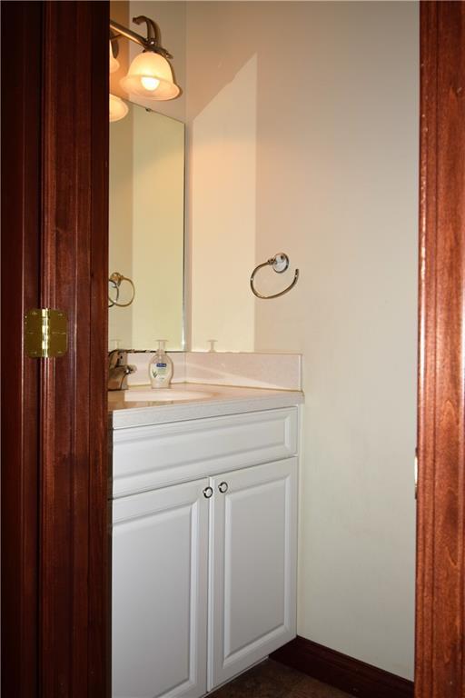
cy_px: 349
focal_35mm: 30
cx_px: 232
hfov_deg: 43.6
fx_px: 581
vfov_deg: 61.9
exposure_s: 1/60
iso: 100
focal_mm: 20
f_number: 5.6
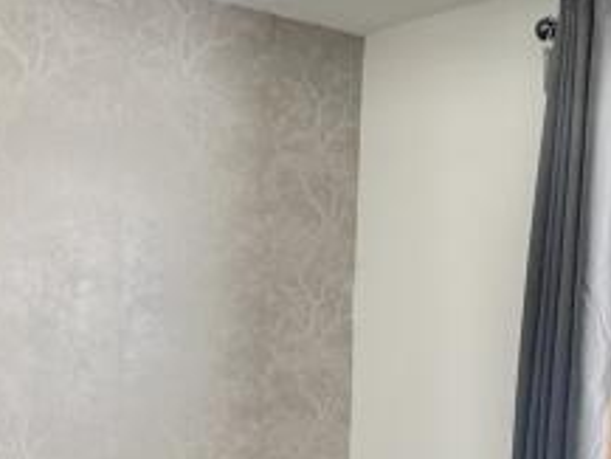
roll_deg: -2.9
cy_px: 577
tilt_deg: -11.4
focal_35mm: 66
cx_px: 298
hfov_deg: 29.4
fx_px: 1166
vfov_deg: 20.6
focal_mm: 2.22
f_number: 2.2
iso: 320
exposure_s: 1/99
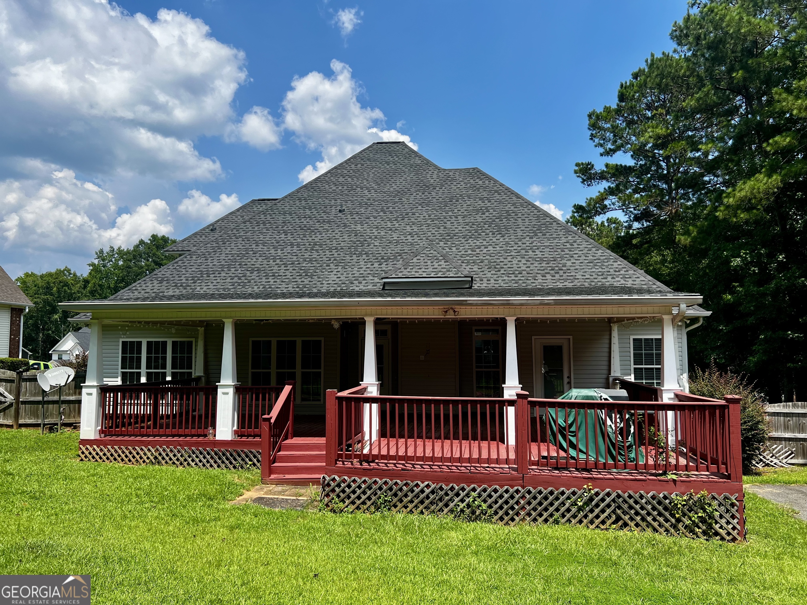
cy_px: 302
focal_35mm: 26
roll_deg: +0.3
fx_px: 606
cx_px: 404
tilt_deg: +2.6
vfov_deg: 53.1
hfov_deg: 67.3
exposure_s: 1/3571
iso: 50
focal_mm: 5.7
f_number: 1.5
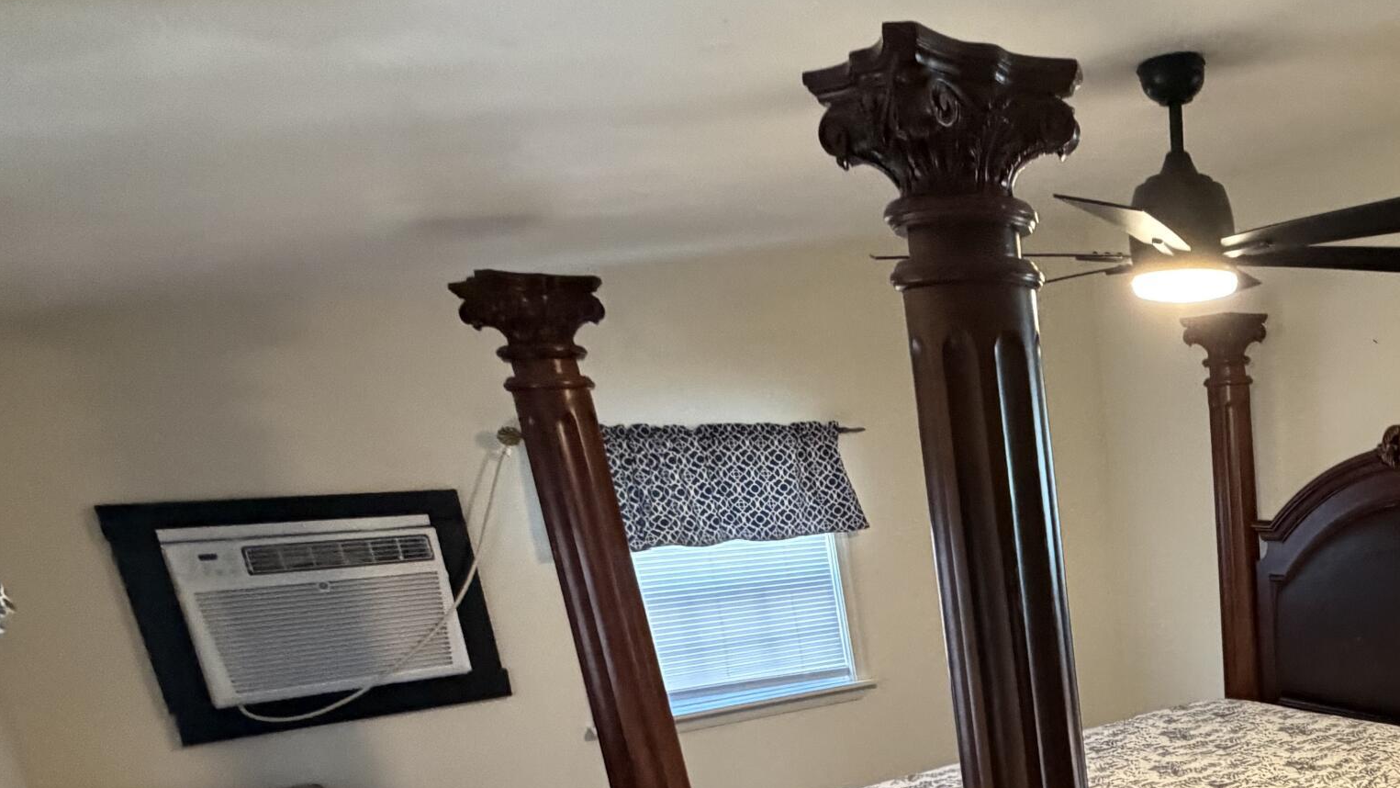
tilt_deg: -16.0
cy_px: 790
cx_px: 1286
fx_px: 1114
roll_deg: +2.4
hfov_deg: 54.9
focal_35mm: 30
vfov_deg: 35.2
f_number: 2.2
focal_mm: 2.22
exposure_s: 1/60
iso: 640
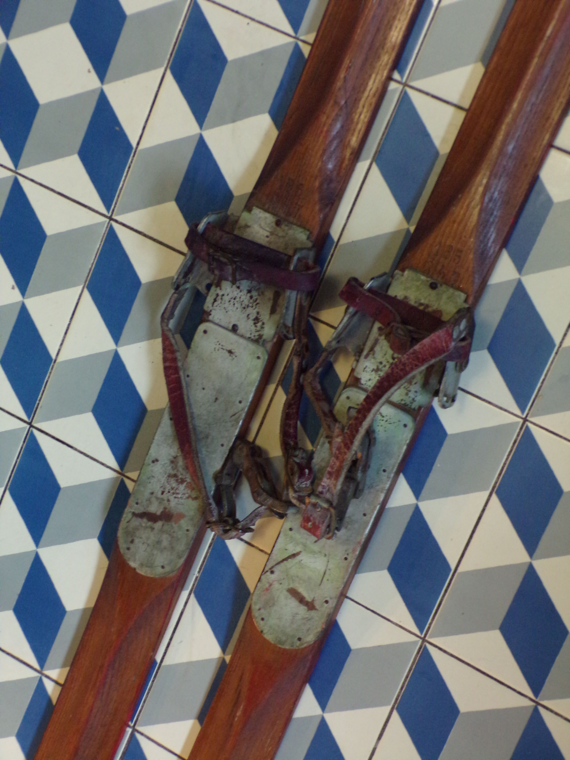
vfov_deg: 34.3
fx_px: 1229
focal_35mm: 56
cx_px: 285
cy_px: 380
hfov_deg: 26.1
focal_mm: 10.1
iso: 400
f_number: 3.7
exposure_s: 1/4
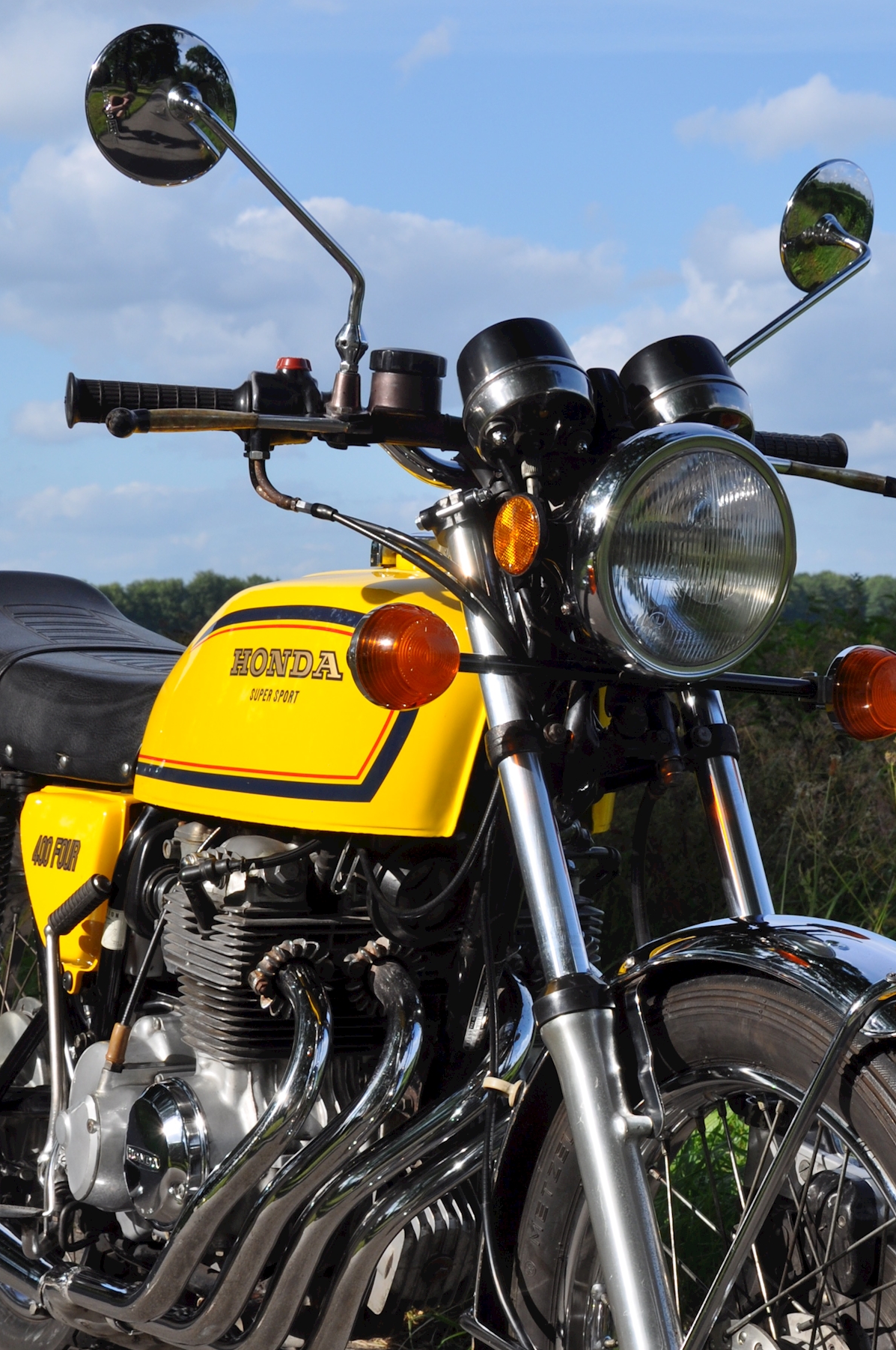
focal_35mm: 77
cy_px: 930
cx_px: 487
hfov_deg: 17.7
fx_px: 2882
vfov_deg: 26.2
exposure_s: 1/160
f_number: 13
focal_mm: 32
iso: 200
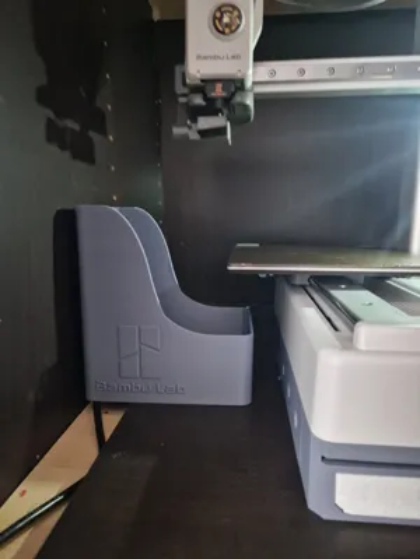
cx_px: 210
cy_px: 280
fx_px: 372
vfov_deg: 73.9
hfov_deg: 58.9
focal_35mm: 23
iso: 1250
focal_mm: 5.4
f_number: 1.8
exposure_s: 1/17
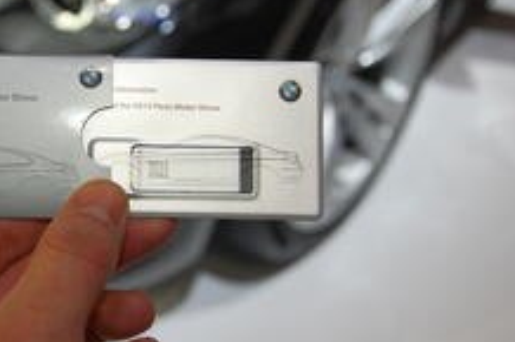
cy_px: 132
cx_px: 125
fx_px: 1258
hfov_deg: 22.9
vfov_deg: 15.5
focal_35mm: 88
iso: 200
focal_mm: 32
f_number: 5
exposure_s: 1/100
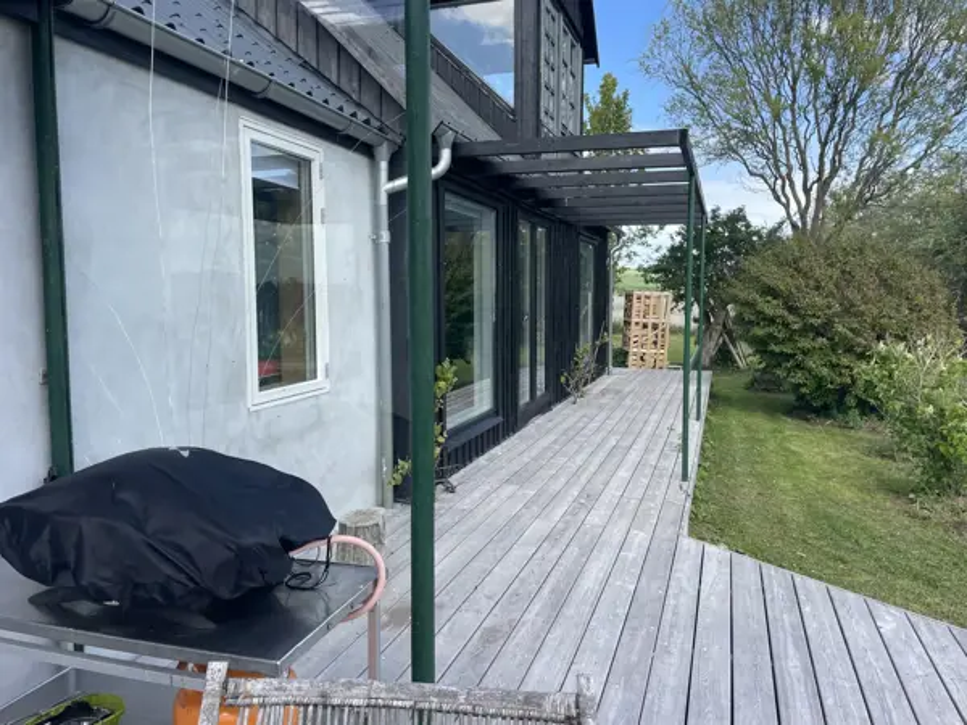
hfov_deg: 67.3
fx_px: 726
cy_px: 362
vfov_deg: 53.1
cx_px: 484
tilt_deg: -5.8
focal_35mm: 26
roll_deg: +0.5
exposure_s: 1/1182
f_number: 1.6
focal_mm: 4.2
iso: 32
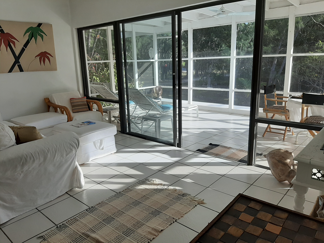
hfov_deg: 67.3
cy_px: 122
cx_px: 162
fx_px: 243
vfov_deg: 53.1
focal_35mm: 26
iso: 40
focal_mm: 3.93
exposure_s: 1/596
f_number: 1.7
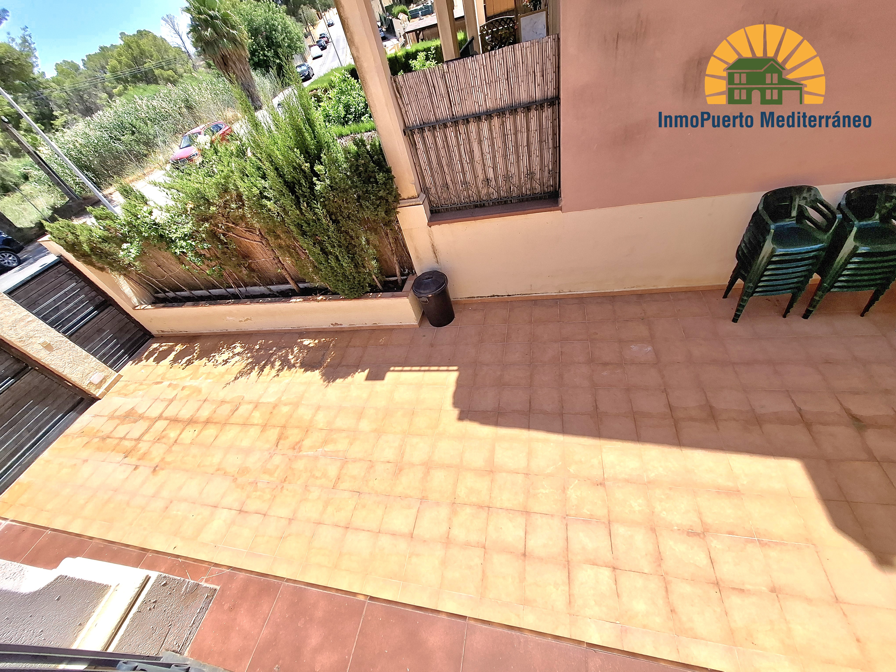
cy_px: 336
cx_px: 448
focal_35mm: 13
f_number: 2.2
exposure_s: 1/1111
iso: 40
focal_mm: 1.74
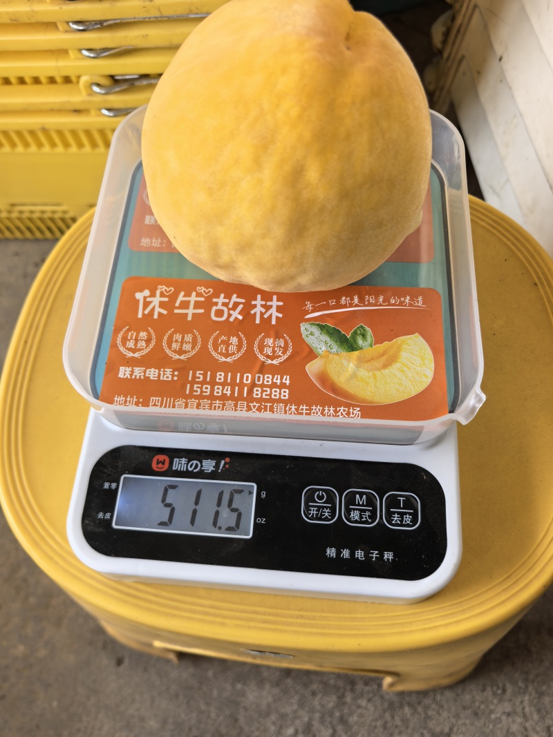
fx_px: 575
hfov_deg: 51.3
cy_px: 368
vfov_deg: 65.3
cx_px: 276
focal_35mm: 27
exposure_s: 1/100
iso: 64
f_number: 2
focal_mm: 6.98
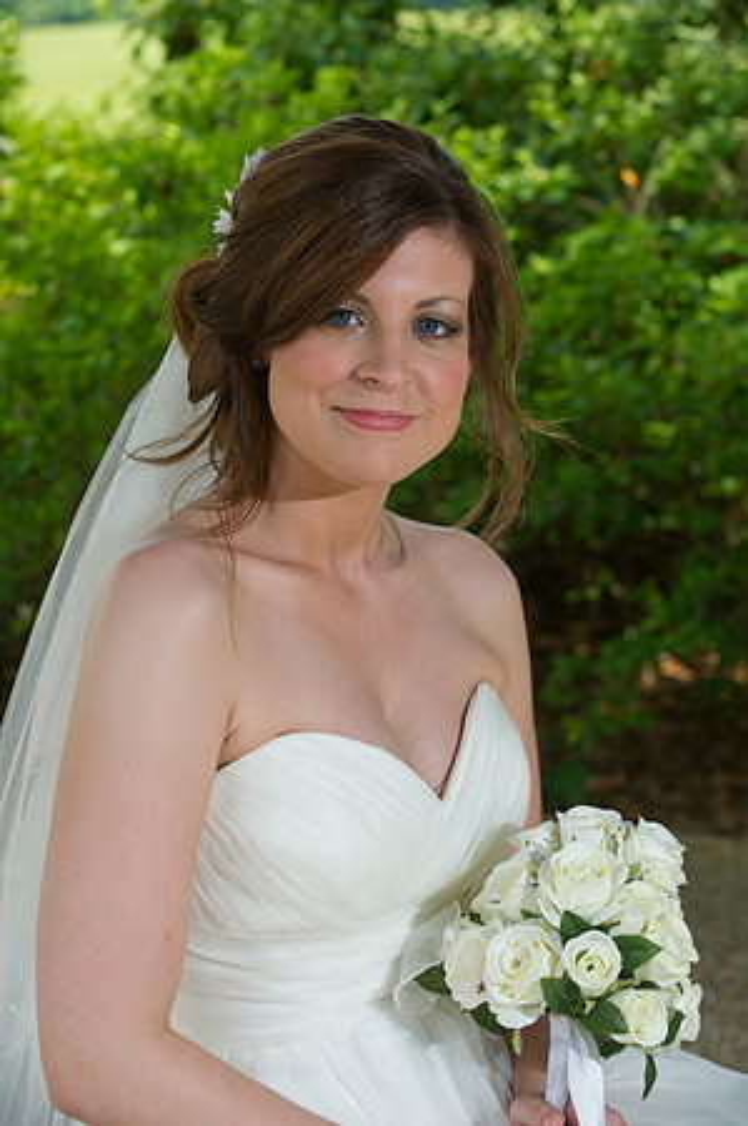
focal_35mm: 98
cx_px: 374
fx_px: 3061
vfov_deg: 20.8
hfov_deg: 13.9
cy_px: 563
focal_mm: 98
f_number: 6.3
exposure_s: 1/200
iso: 500
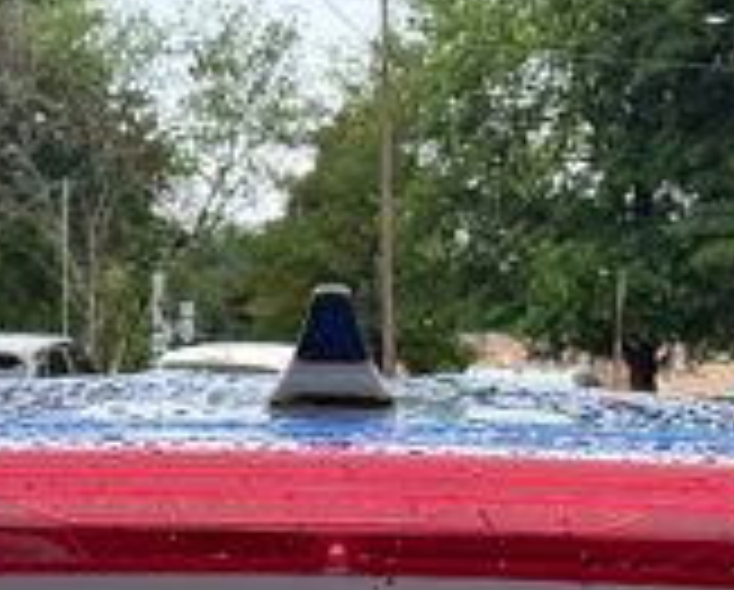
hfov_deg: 13.1
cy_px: 1585
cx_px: 365
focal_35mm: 147
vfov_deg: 9.1
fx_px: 3199
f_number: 1.78
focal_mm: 6.76
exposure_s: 1/665
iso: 80
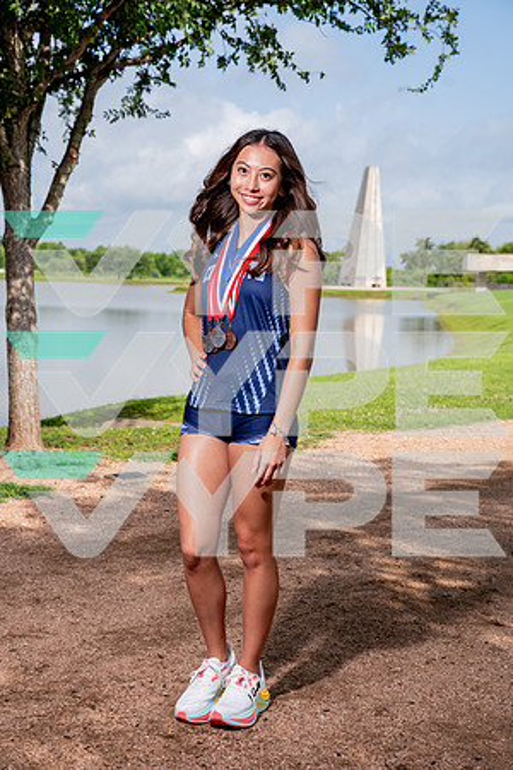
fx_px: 1197
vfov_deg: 35.6
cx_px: 256
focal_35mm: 56
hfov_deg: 24.2
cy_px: 385
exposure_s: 1/640
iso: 100
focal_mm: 56
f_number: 5.6
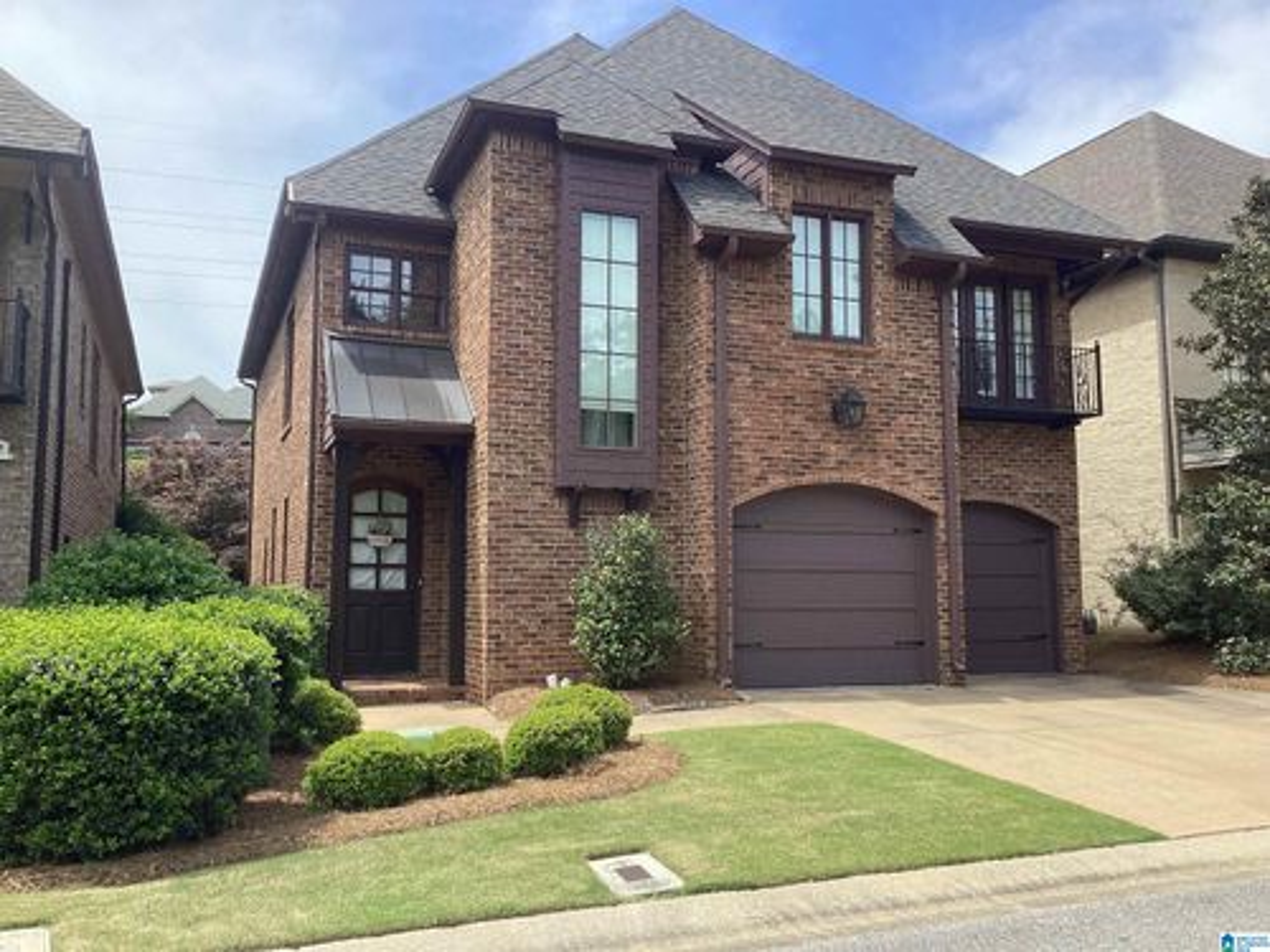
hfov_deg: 58.4
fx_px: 1137
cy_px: 476
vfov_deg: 45.4
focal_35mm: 31
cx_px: 635
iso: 25
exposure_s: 1/586
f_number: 2.4
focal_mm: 3.3
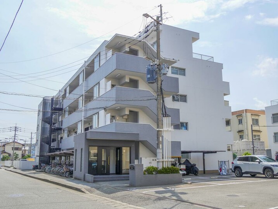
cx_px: 139
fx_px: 273
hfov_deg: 53.9
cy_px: 104
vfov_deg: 41.8
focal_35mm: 34
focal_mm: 17
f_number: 7.1
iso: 200
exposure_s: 1/400
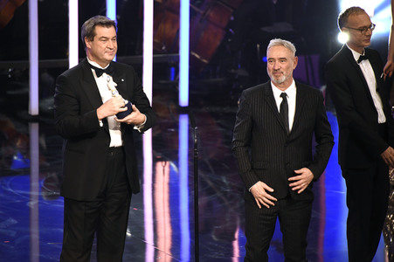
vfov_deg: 4.6
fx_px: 3281
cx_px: 197
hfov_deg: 6.9
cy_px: 131
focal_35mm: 300
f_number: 6.3
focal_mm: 300
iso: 3200
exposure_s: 1/160
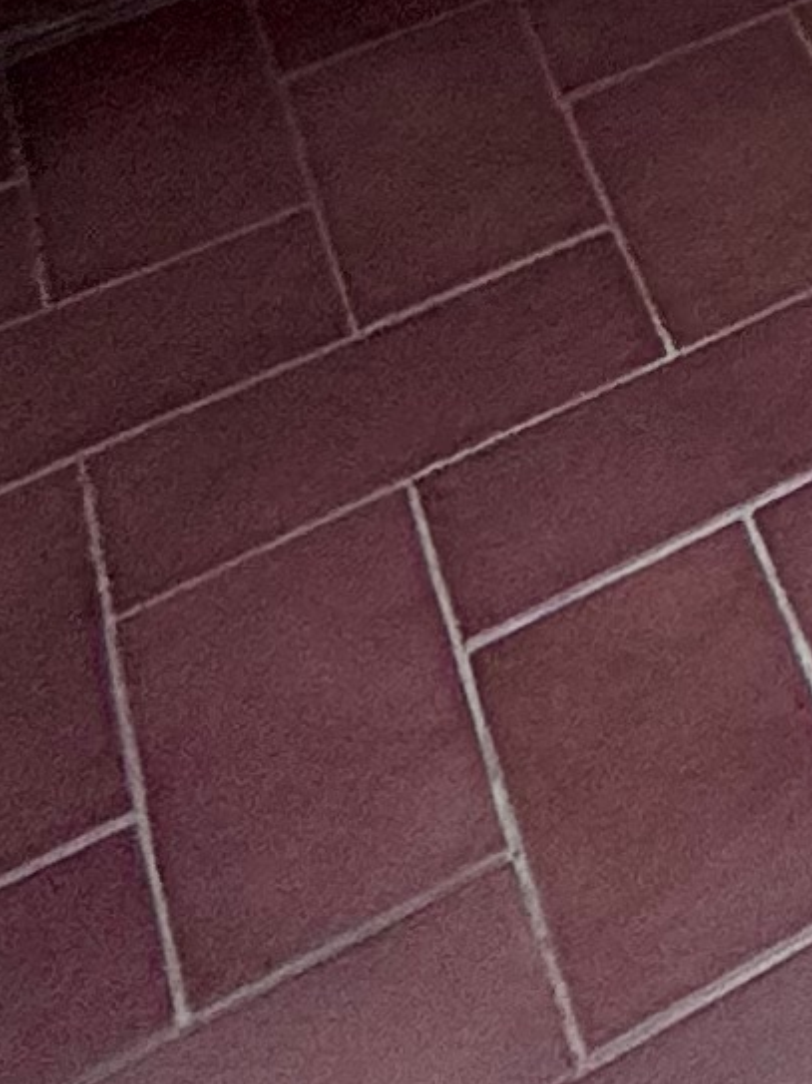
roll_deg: +2.7
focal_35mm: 104
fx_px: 3254
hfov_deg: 11.1
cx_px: 2143
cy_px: -2214
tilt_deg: +2.5
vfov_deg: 11.2
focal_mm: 2.22
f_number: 2.2
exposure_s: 1/515
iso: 40
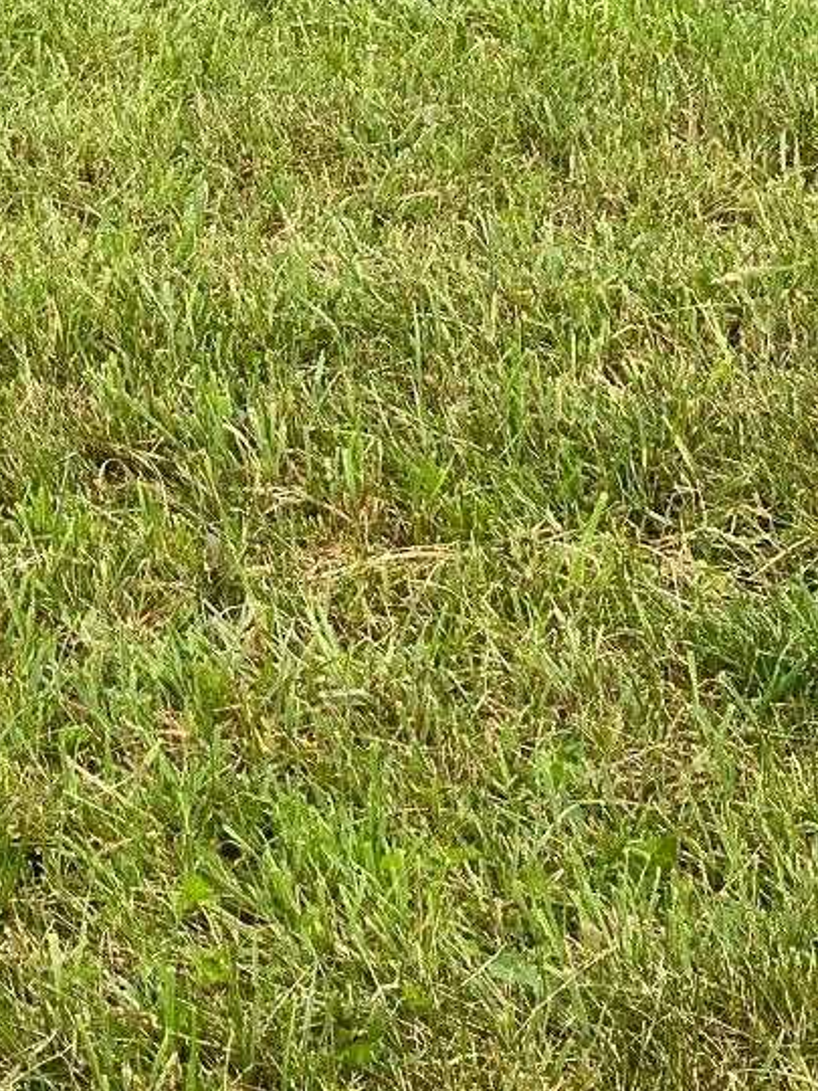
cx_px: -366
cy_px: -263
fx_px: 6112
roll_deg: -1.9
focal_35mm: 194
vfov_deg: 10.0
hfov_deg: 7.5
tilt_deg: -7.4
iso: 20
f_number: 2
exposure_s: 1/959
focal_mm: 6
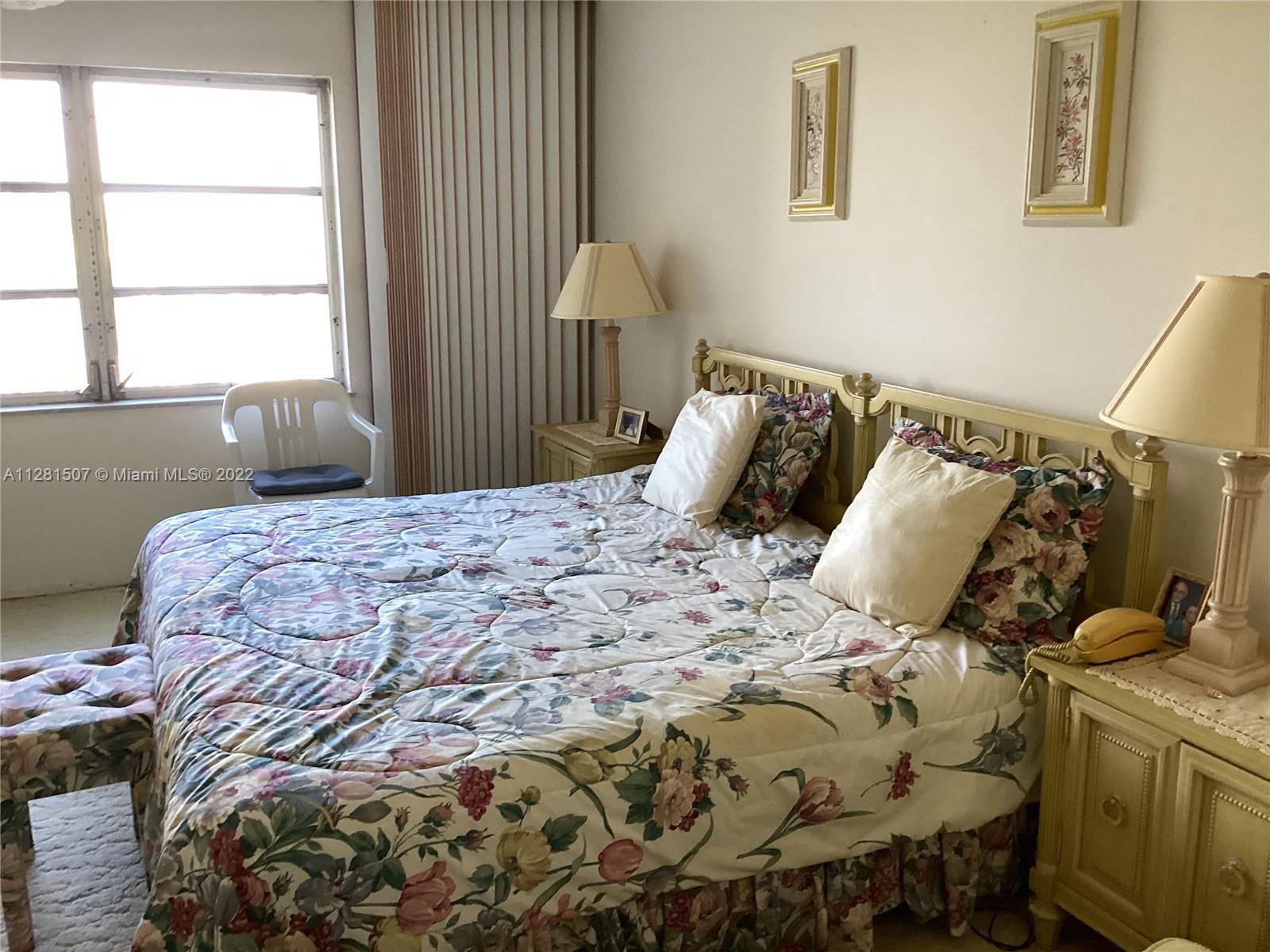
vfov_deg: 45.4
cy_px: 476
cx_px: 635
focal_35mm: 31
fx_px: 1137
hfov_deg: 58.4
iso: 125
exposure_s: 1/60
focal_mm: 3.3
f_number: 2.4
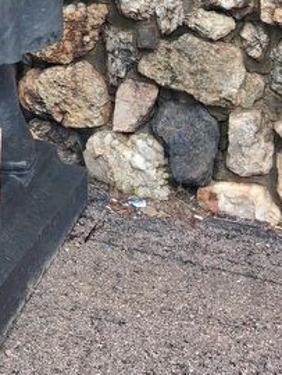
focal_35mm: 80
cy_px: -149
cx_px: -81
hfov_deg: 17.4
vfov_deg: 21.4
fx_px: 868
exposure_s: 1/120
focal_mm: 4
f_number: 1.8
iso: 50
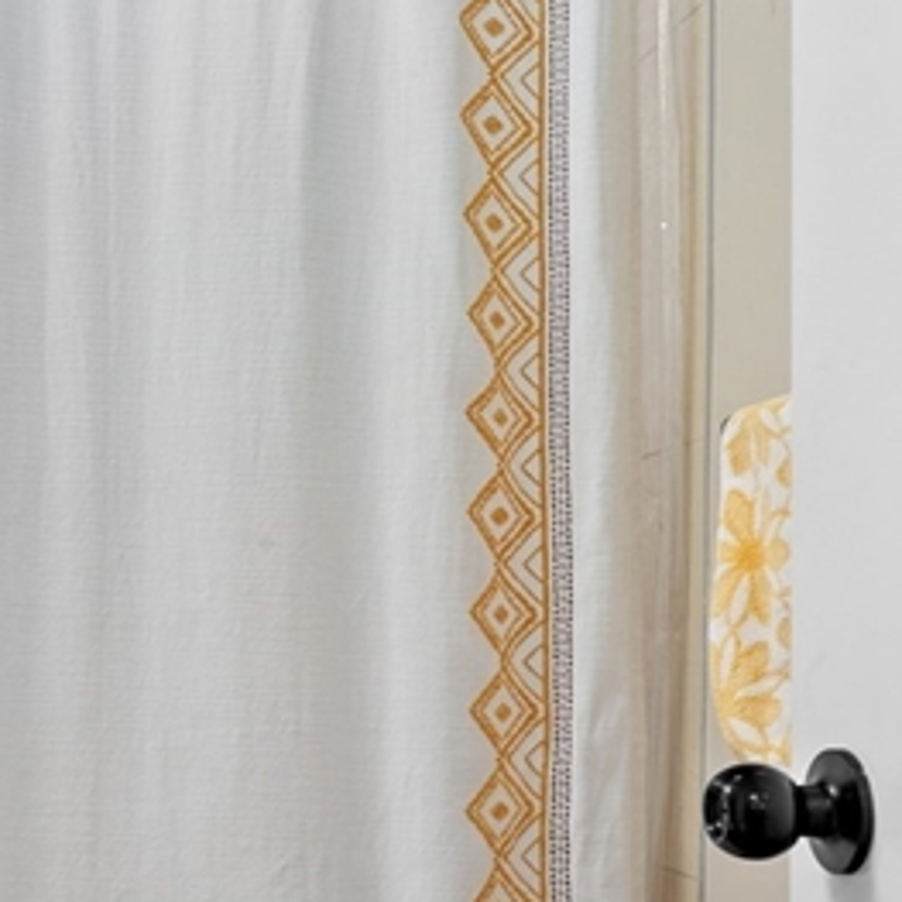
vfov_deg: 31.7
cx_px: 55
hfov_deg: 30.5
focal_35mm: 53
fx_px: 1562
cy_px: 653
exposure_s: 1/1.25
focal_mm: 16
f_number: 7.1
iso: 320
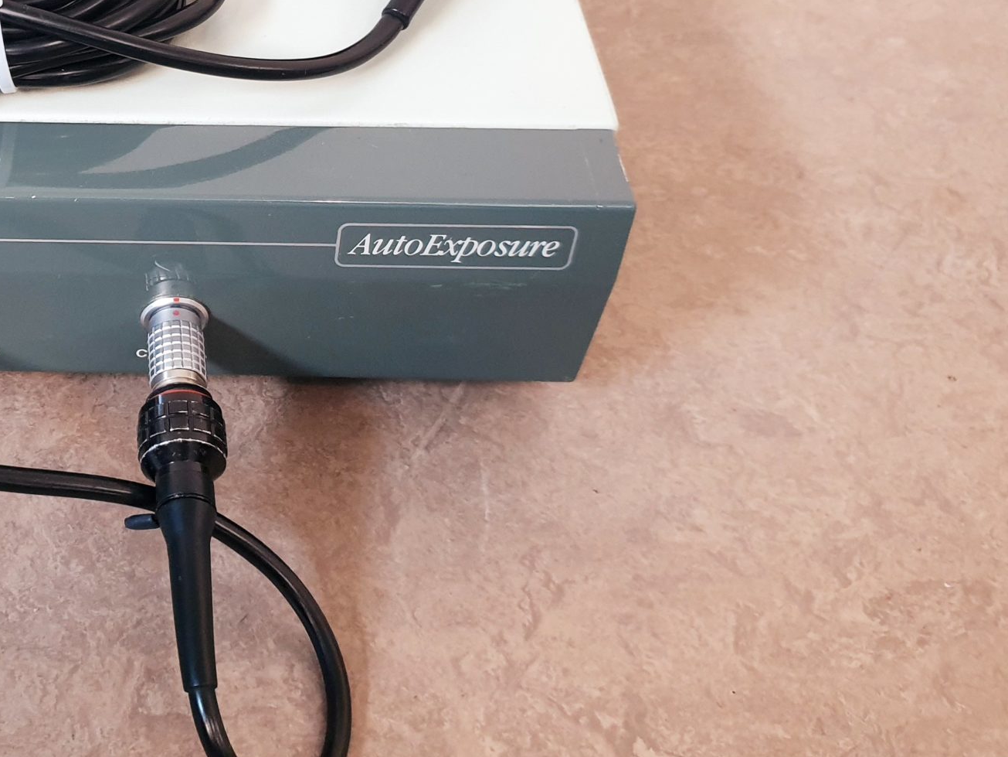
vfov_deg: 28.2
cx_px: 70
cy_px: 208
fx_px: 1485
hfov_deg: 35.0
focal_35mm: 51
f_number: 1.5
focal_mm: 4.3
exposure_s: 1/50
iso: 200
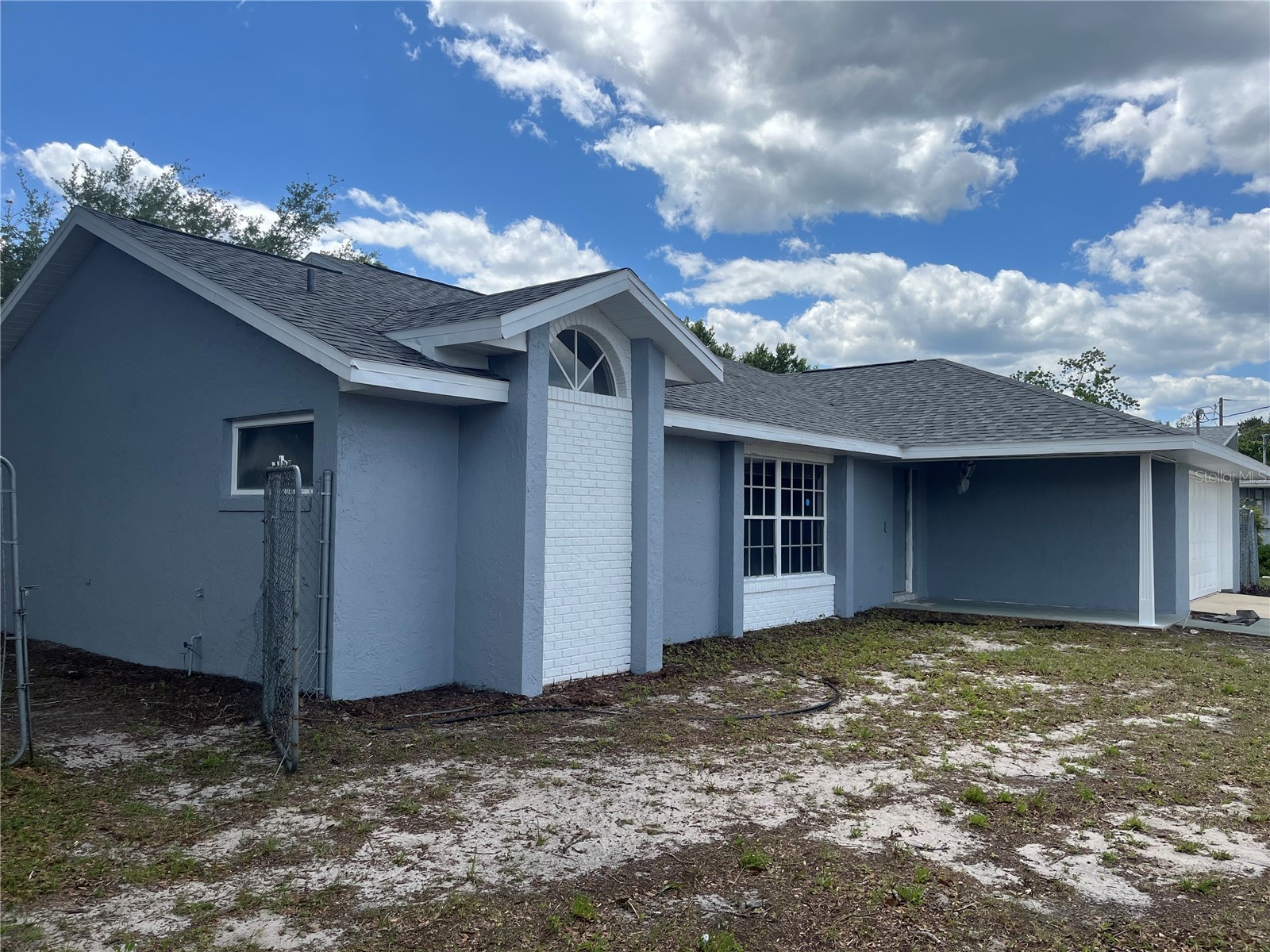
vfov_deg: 53.1
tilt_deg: +1.2
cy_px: 476
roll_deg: -0.4
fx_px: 954
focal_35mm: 26
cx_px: 635
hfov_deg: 67.3
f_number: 1.6
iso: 50
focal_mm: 5.1
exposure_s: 1/3311
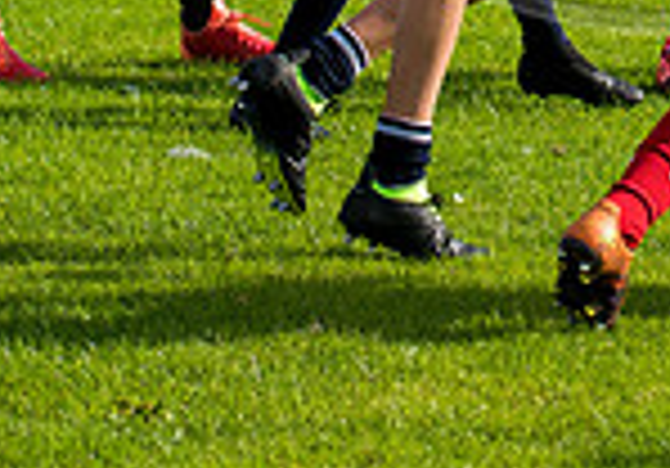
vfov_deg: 3.5
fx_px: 7610
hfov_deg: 5.0
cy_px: -429
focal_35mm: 403
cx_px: 654
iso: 250
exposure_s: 1/1600
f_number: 4
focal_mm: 82
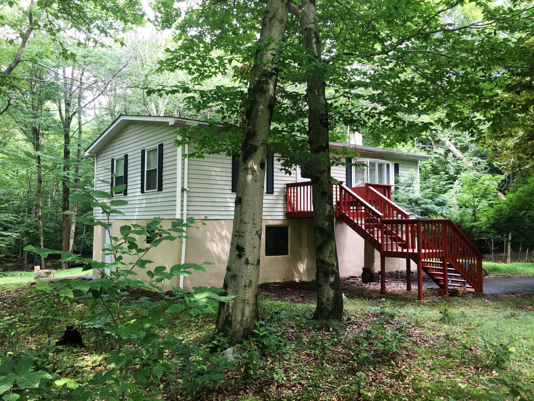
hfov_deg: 61.7
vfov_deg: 48.2
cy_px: 200
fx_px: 447
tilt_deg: +3.1
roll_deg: +0.1
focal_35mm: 29
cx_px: 267
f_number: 2.2
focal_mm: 4.15
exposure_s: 1/40
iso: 25
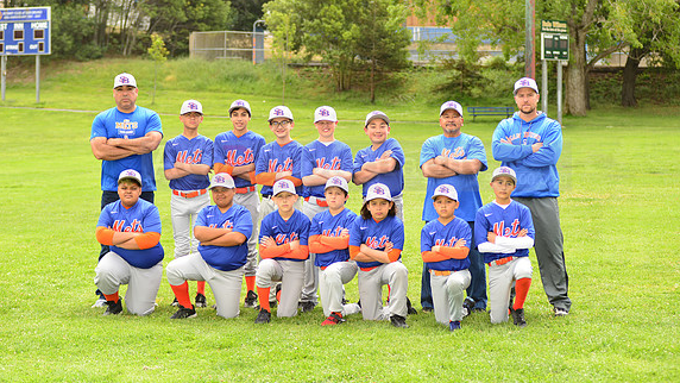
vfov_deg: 14.2
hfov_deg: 25.0
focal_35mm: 85
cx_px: 341
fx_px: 1533
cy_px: 156
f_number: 5
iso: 125
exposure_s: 1/250
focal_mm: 80
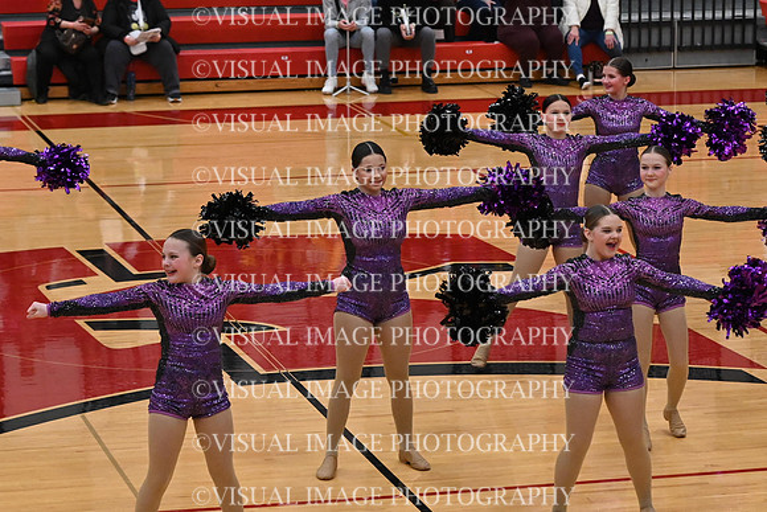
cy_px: 256
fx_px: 2877
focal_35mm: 135
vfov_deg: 10.2
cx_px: 384
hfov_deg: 15.2
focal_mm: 90
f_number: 4
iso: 6400
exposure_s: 1/400
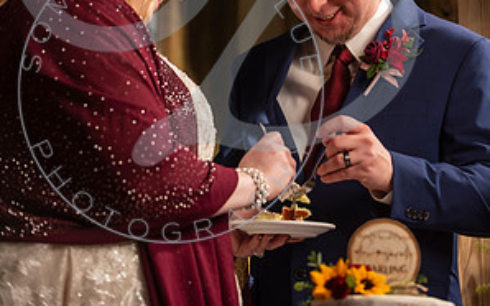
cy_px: -35
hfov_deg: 13.9
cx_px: 245
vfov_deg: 8.6
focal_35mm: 151
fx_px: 2016
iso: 200
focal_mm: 98
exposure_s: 1/200
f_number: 2.8
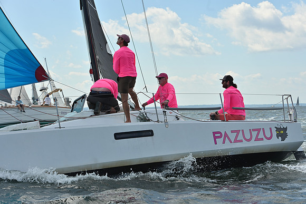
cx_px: 153
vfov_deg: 14.9
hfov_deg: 22.1
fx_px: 782
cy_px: 102
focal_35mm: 92
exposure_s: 1/1250
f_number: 8
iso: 250
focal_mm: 92
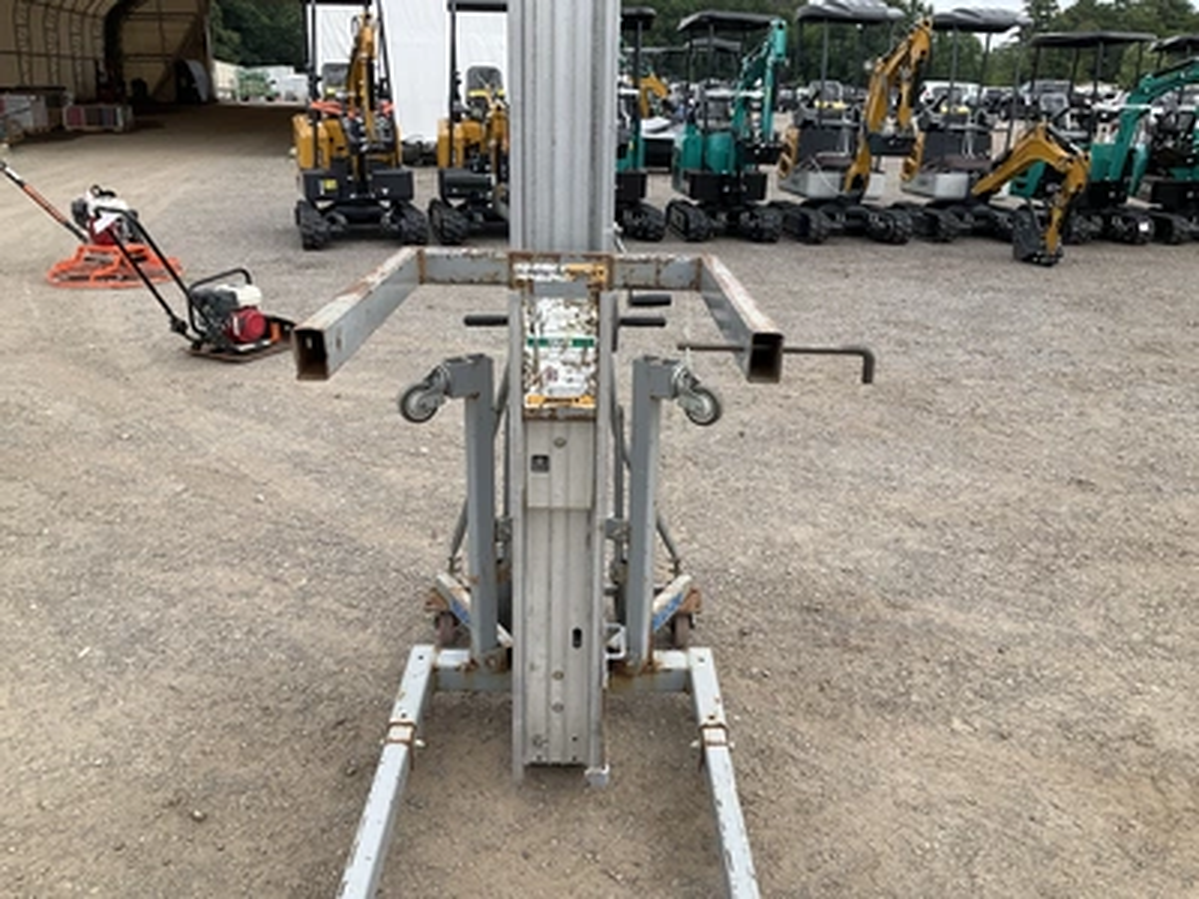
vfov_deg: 48.2
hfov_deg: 61.7
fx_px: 1004
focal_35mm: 29
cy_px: 450
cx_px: 600
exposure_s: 1/997
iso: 25
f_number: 1.8
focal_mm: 3
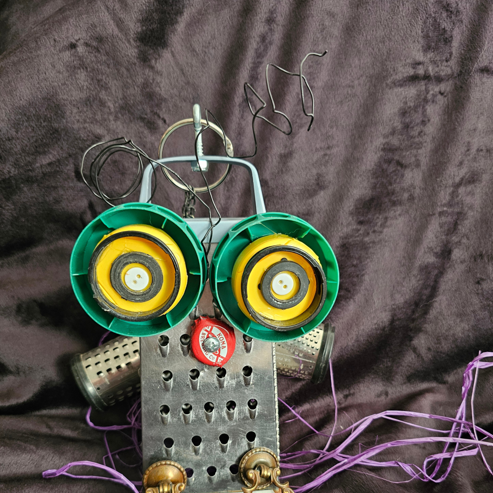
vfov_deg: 55.9
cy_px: 336
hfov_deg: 57.3
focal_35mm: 28
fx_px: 451
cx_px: 249
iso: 640
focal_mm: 6.3
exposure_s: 1/24
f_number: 1.7
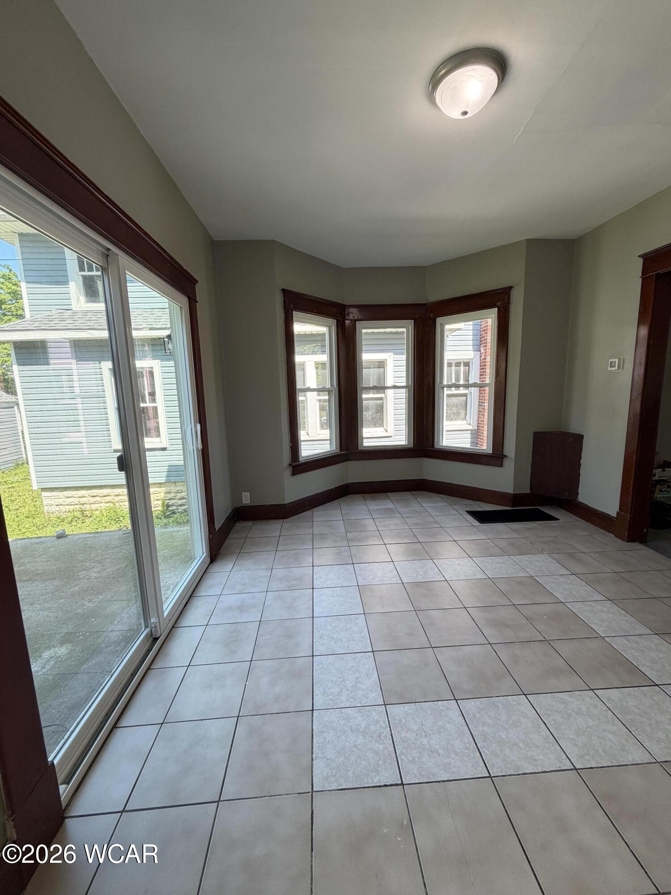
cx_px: 336
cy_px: 448
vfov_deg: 102.1
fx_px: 362
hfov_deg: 85.7
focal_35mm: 14
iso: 100
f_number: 2.2
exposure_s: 1/120
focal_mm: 2.22
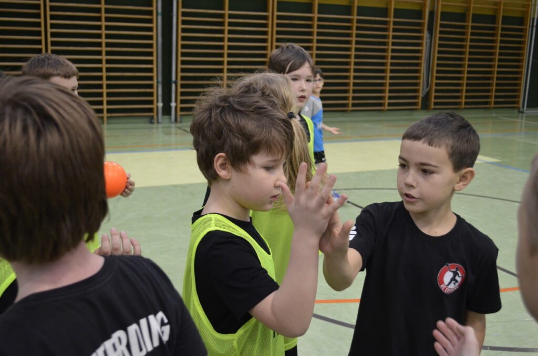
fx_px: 626
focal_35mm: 42
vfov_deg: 31.7
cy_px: 178
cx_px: 269
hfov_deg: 46.5
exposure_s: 1/320
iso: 1600
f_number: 4.5
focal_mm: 28
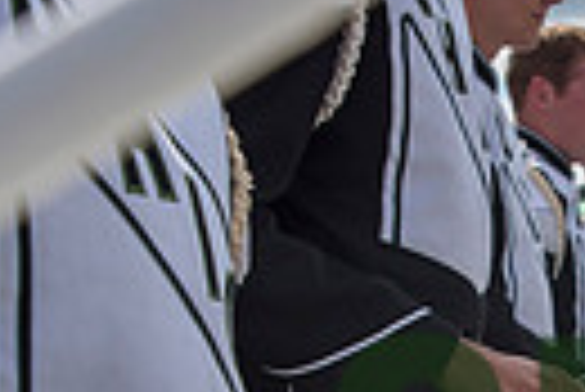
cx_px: 675
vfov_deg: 11.5
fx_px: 1887
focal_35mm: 116
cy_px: 547
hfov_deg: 17.0
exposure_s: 1/2500
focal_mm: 26
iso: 200
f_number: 4.5
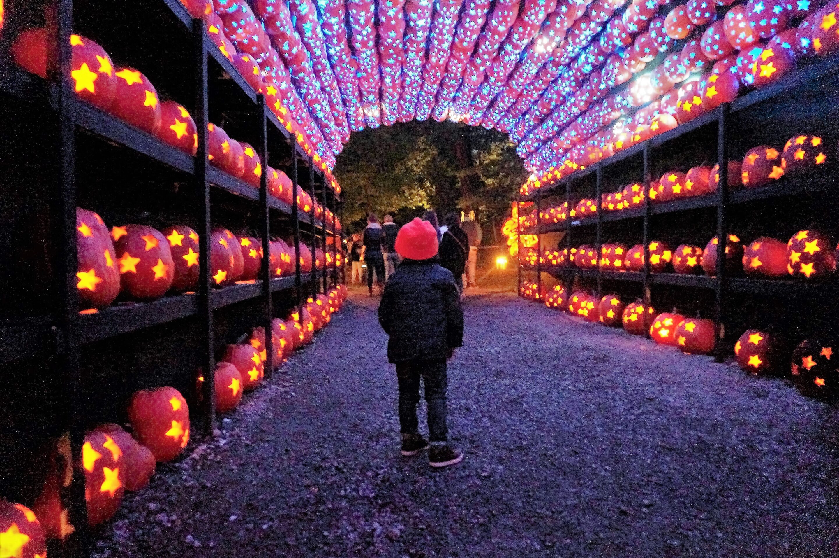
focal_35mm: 24
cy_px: 279
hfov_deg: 73.8
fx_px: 559
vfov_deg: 53.0
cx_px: 420
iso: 3200
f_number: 3.5
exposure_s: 1/3
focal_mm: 16
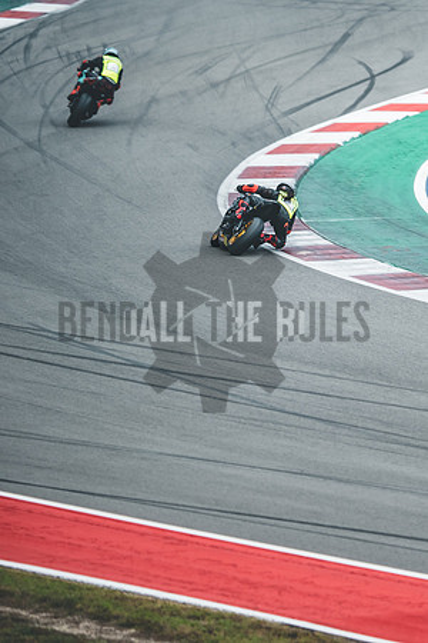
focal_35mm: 450
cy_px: 321
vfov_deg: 4.6
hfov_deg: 3.1
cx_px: 304
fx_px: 8024
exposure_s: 1/250
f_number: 2
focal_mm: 200
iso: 400
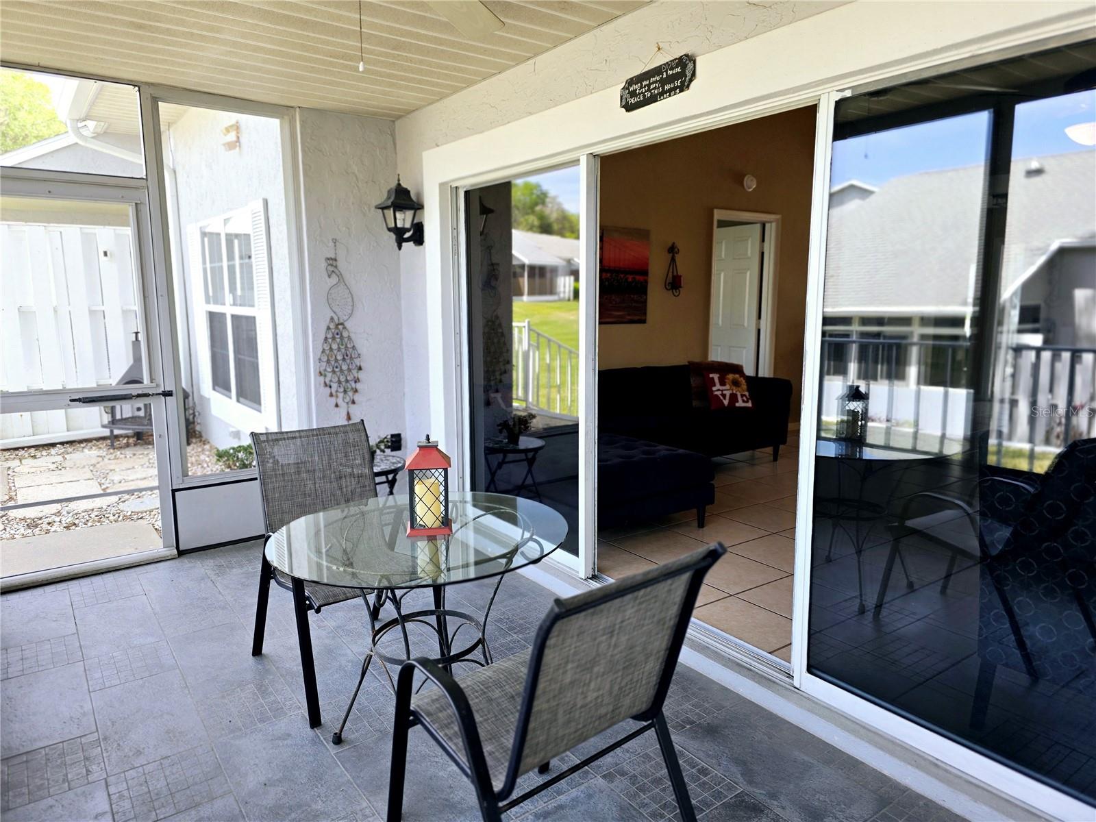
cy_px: 411
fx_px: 728
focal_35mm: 23
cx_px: 548
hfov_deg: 73.9
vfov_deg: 58.9
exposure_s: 1/120
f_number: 1.7
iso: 40
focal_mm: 6.3
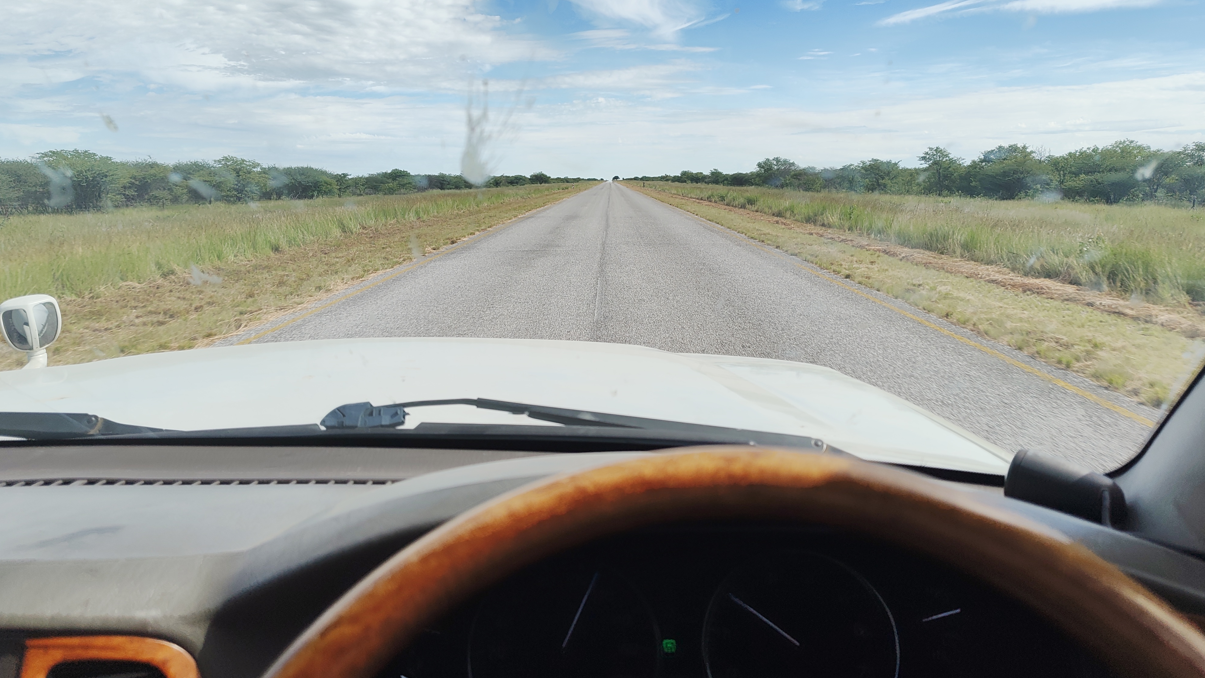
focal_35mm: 27
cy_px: 319
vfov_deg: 42.9
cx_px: 605
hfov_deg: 69.9
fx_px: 863
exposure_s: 1/640
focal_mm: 5.56
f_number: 1.88
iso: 50
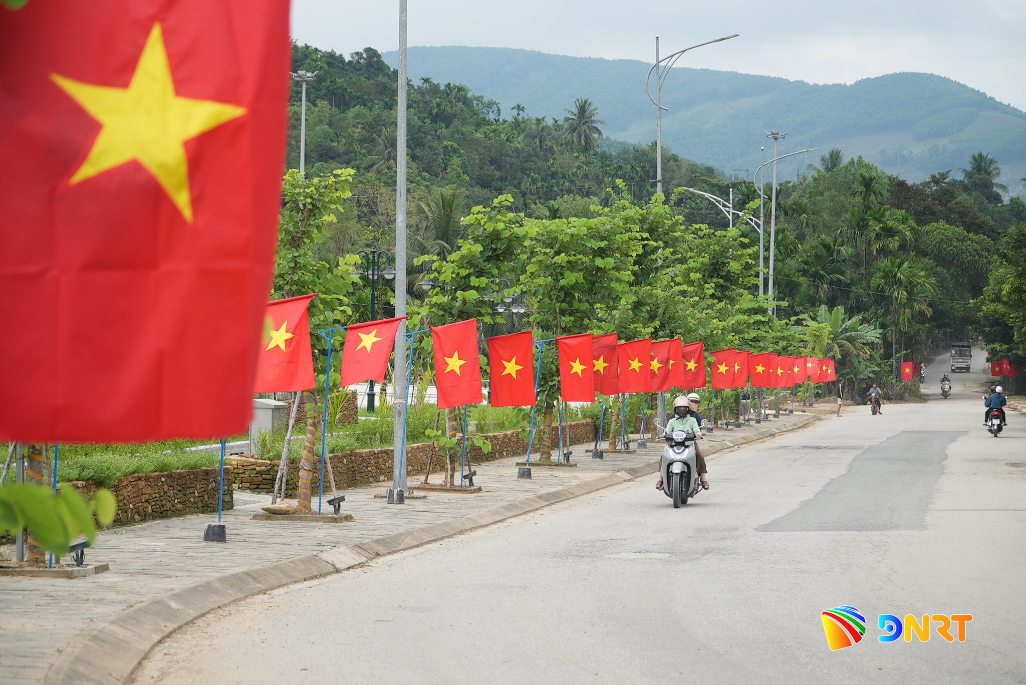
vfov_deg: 14.3
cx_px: 513
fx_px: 2737
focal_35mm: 96
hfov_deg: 21.2
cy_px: 342
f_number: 4
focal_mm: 64
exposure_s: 1/200
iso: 100
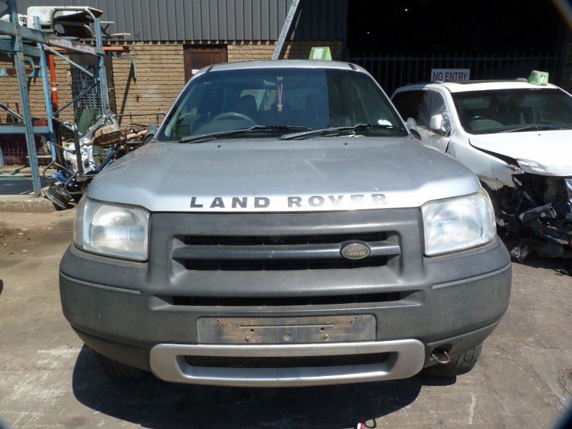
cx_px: 286
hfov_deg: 69.4
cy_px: 214
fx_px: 413
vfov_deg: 54.9
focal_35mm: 25
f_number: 5.6
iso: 80
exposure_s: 1/250
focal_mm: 4.5
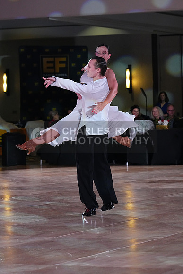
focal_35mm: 162
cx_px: 92
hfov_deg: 8.5
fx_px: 1234
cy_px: 137
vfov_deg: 12.7
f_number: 6.3
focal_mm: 162
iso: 8000
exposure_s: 1/400
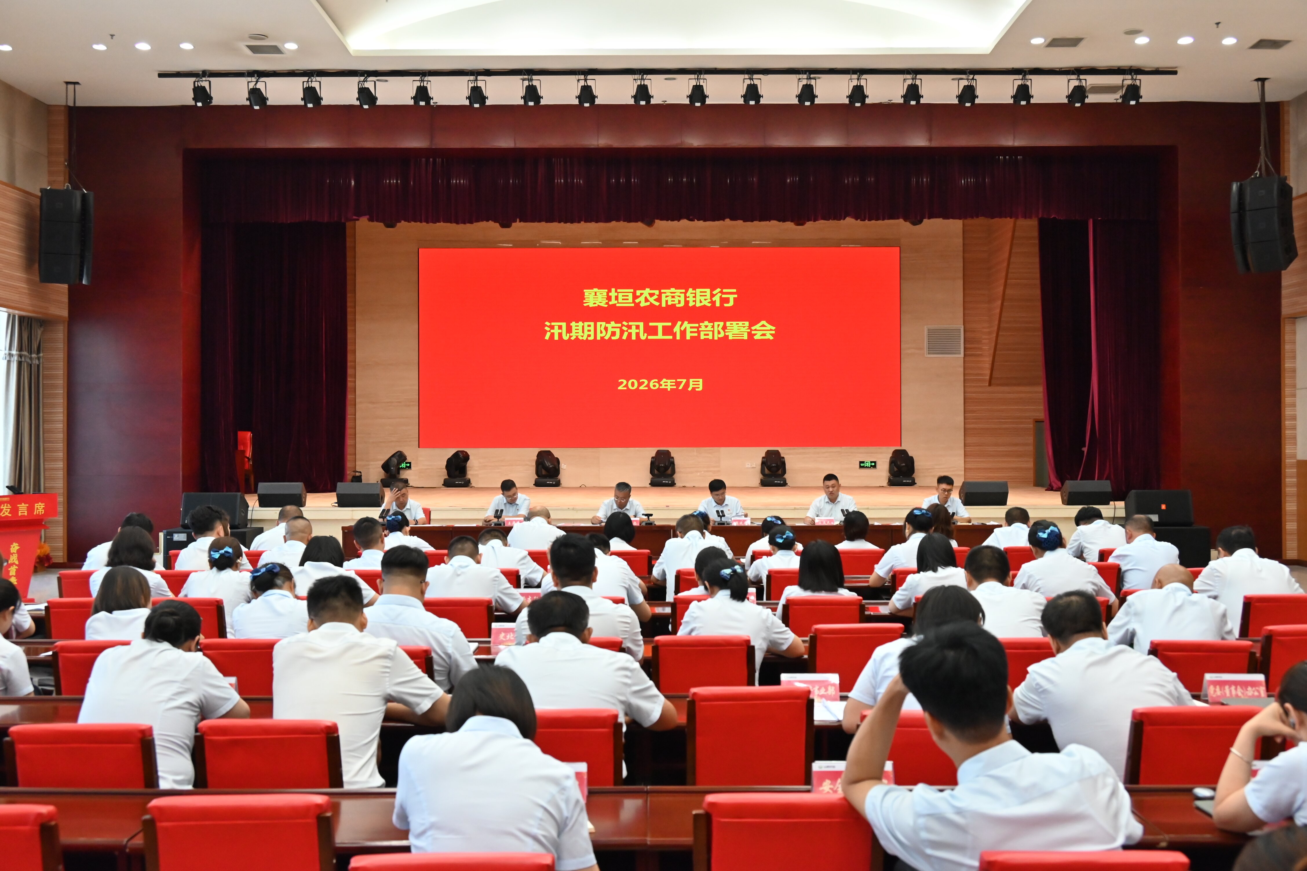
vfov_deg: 33.4
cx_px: 654
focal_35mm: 40
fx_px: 1452
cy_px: 436
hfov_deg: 48.5
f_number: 6.3
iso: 3200
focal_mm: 40
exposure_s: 1/125
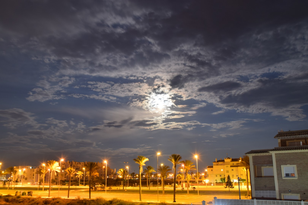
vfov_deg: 40.0
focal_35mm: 33
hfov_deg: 57.2
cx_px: 154
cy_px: 102
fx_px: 282
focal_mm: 22
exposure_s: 30
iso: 100
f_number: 9
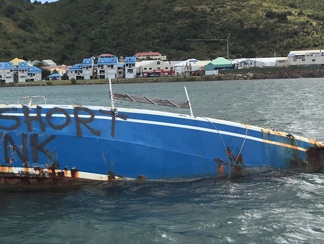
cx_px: 8
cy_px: 139
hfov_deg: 28.6
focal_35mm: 64
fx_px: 599
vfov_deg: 22.9
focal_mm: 4.15
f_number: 2.2
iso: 25
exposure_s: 1/1672
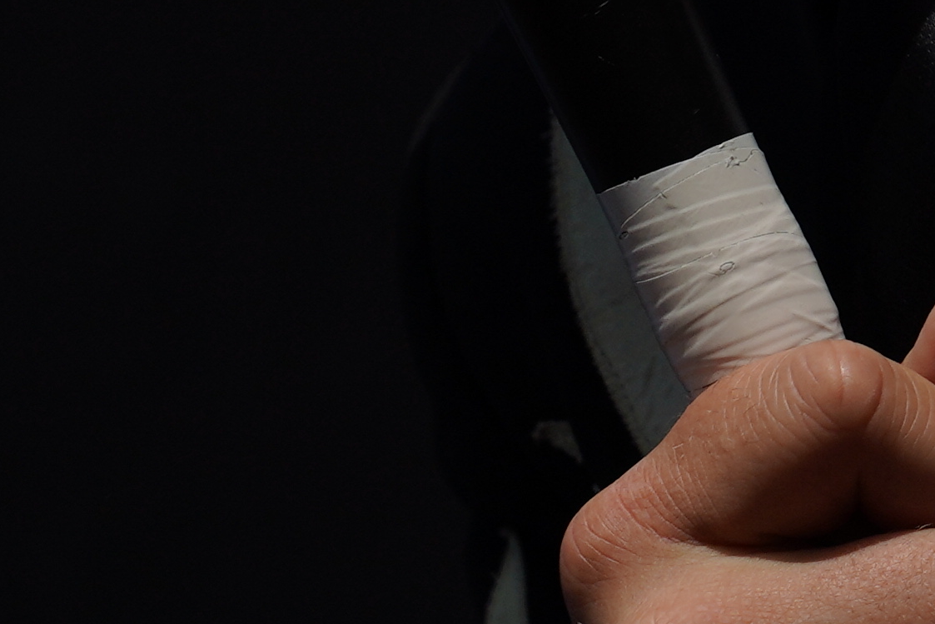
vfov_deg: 2.4
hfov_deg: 3.7
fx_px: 14571
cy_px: -703
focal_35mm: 561
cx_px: 1600
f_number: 8
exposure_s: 1/1600
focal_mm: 105
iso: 100
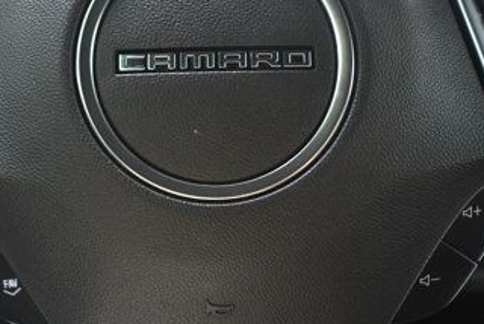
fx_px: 834
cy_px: 105
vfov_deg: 21.9
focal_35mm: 62
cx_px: 213
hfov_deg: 32.3
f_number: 3.8
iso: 1800
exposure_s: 1/125
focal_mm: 21
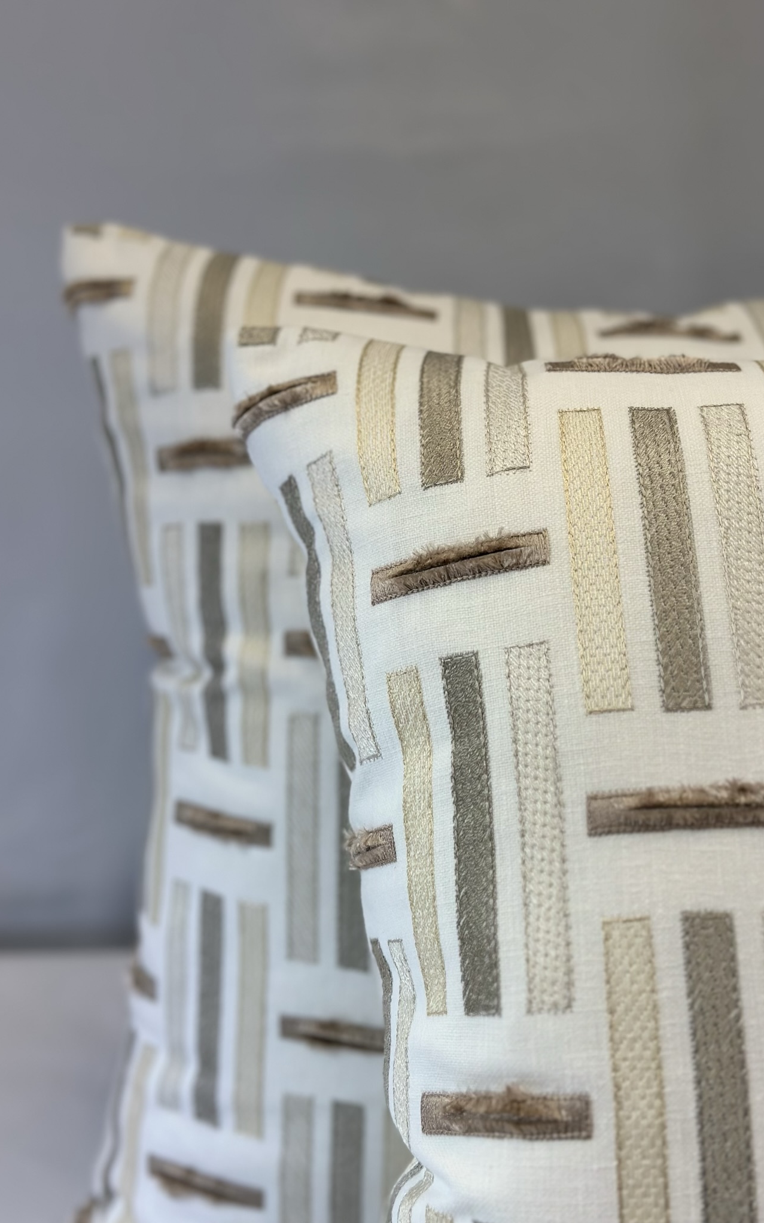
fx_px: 1699
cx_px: 444
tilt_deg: -14.0
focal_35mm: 51
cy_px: 612
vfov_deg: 39.6
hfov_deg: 25.3
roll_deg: +1.6
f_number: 1.78
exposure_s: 1/428
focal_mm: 6.86
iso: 80
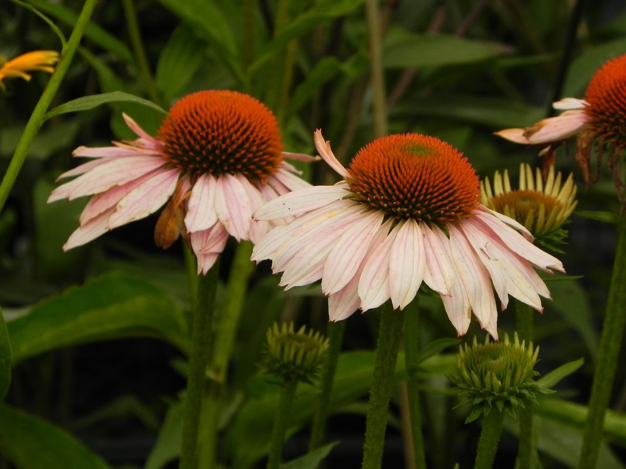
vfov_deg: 5.1
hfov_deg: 6.8
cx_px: 313
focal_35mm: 291
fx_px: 5262
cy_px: 234
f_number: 5
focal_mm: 51.8
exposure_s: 1/1000
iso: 160
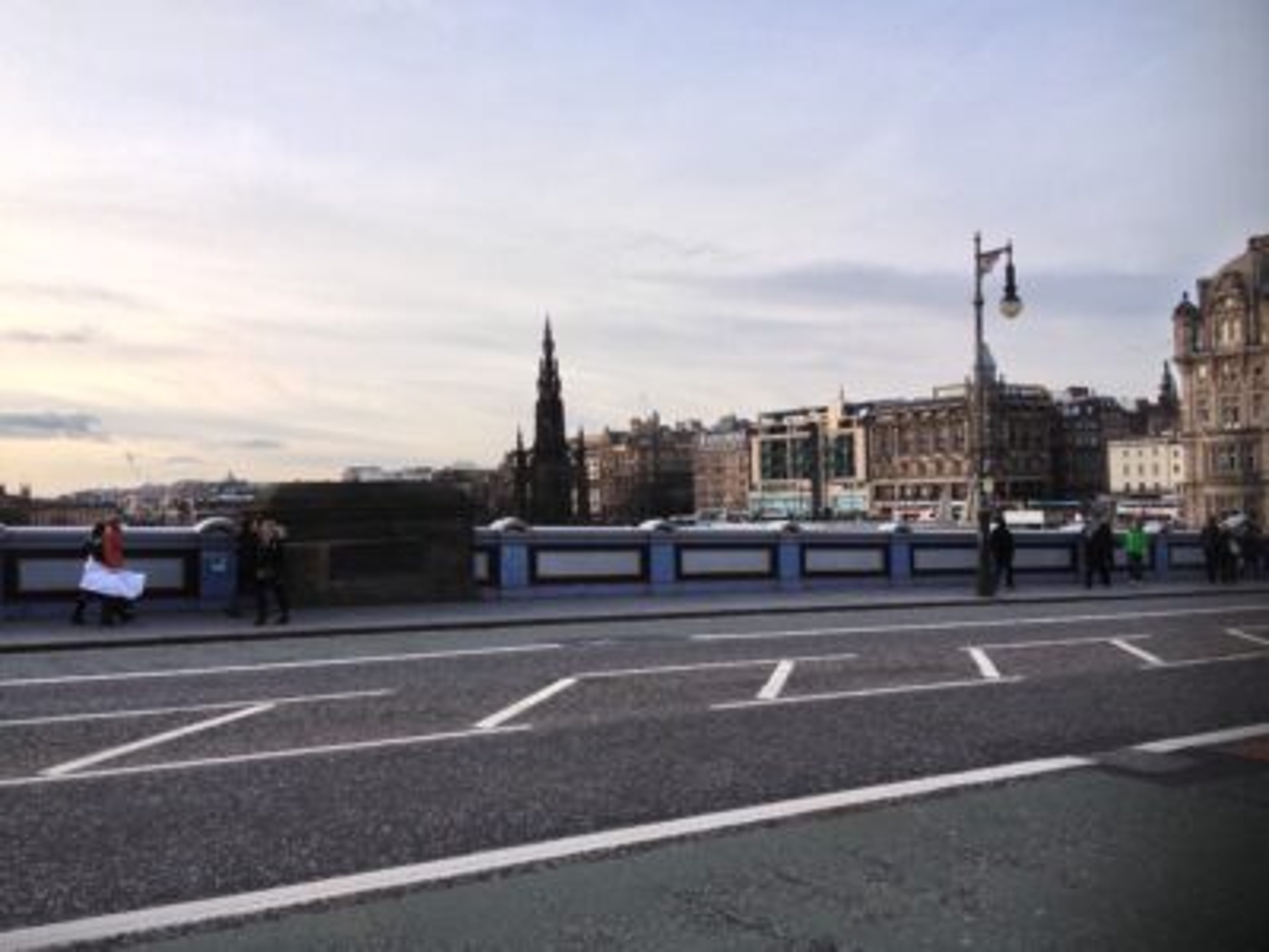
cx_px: 634
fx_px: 1283
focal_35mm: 35
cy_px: 476
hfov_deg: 52.6
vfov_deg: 40.7
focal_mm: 4.28
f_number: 2.4
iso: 50
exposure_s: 1/726
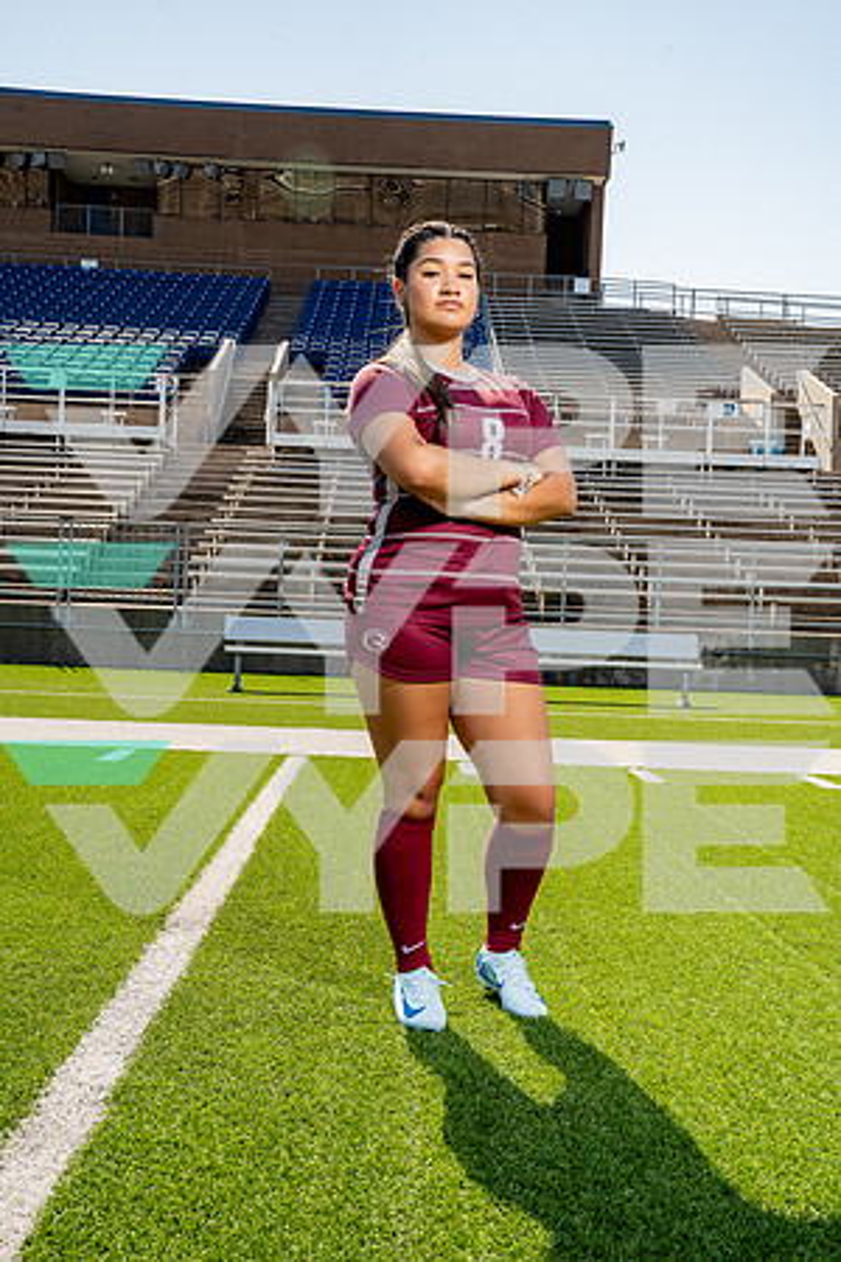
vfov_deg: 46.4
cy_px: 631
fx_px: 1472
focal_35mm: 42
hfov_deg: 31.9
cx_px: 420
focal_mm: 42
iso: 320
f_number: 11
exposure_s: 1/250
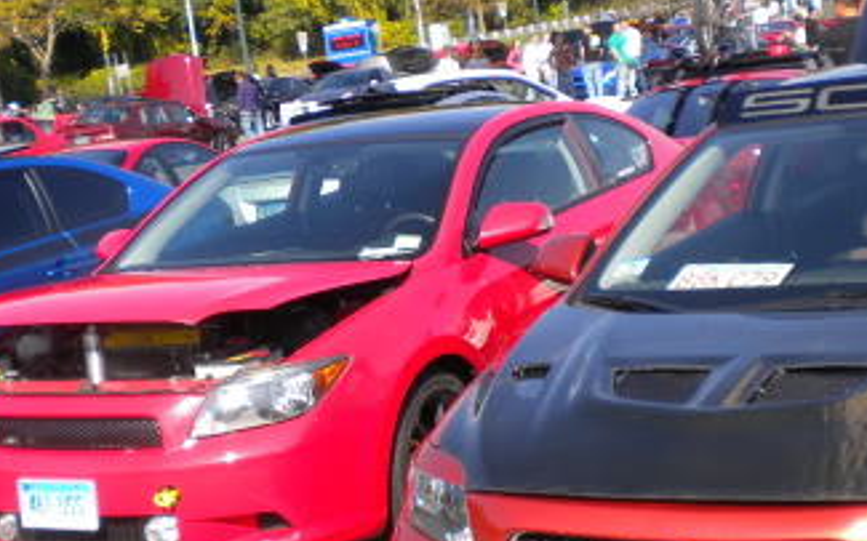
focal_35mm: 73
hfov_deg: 28.2
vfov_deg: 17.8
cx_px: 440
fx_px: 1725
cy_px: 314
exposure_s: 1/369
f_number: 4.6
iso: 80
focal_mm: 6.3
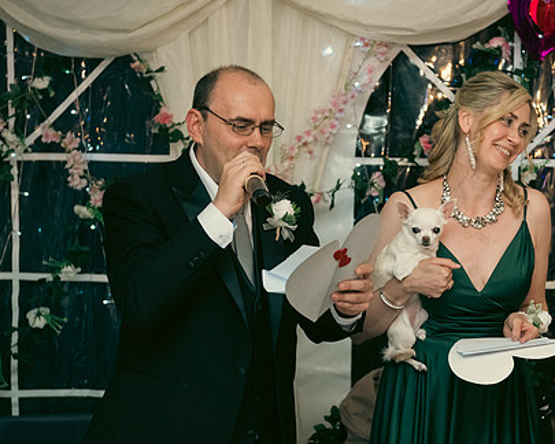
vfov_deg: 16.4
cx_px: 363
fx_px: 1544
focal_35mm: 94
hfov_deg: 20.3
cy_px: 224
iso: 800
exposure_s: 1/160
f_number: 3.5
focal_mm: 70
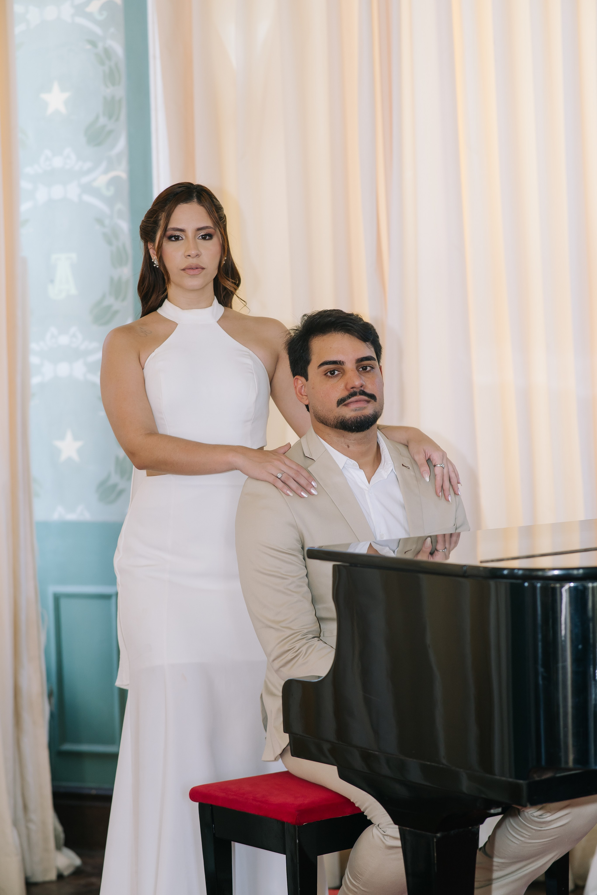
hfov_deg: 16.1
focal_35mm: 85
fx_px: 2114
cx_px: 298
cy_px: 448
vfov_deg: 23.9
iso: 400
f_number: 3.2
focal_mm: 85
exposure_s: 1/200
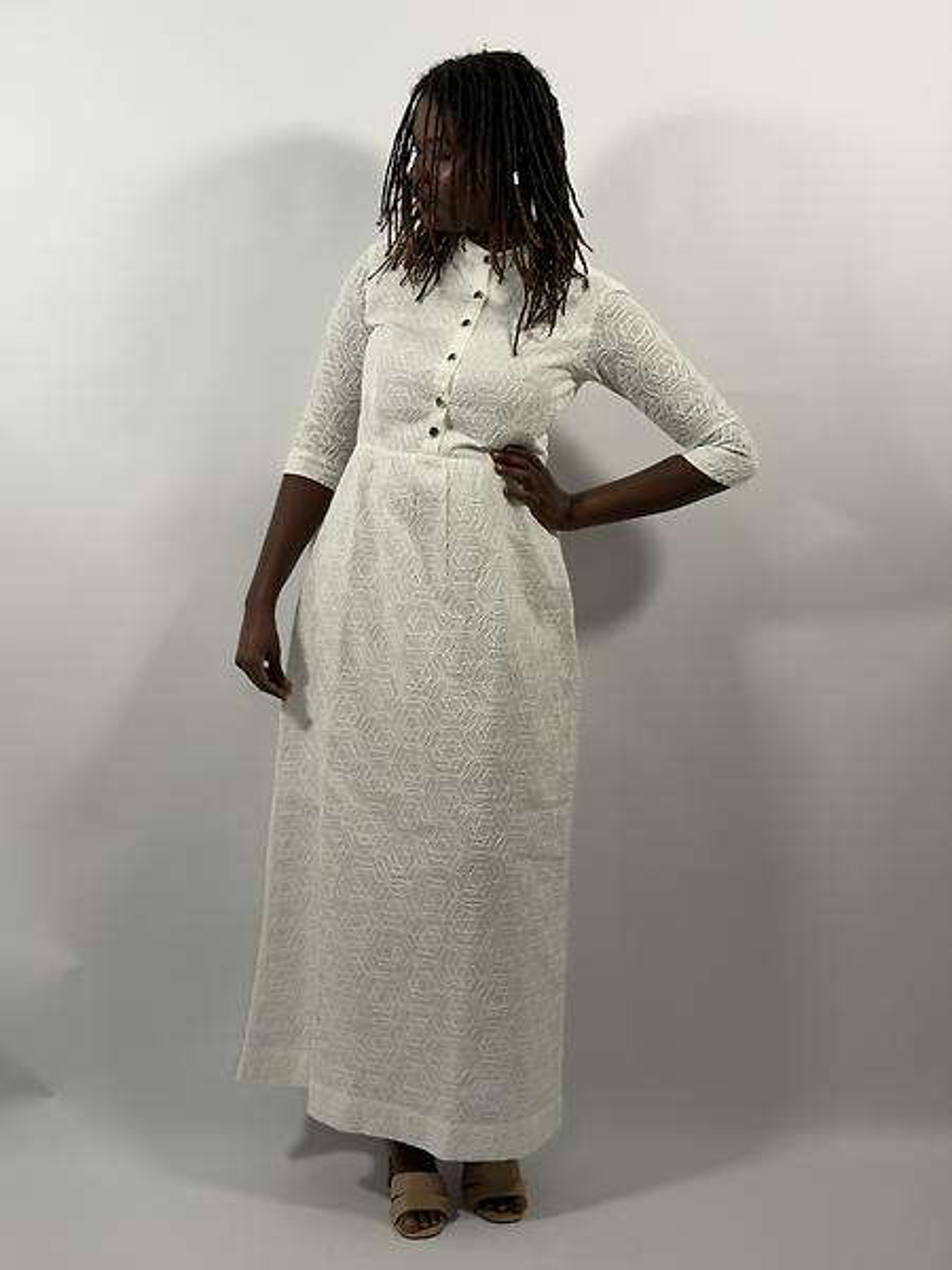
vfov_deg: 39.7
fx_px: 1760
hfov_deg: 30.3
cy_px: 635
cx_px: 476
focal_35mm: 48
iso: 50
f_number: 1.78
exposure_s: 1/100
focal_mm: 6.76
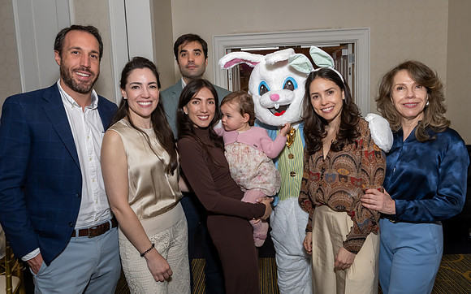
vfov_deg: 46.6
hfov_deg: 69.1
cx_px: 243
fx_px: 342
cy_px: 147
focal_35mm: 27
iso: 640
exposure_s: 1/250
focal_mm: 17
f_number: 8
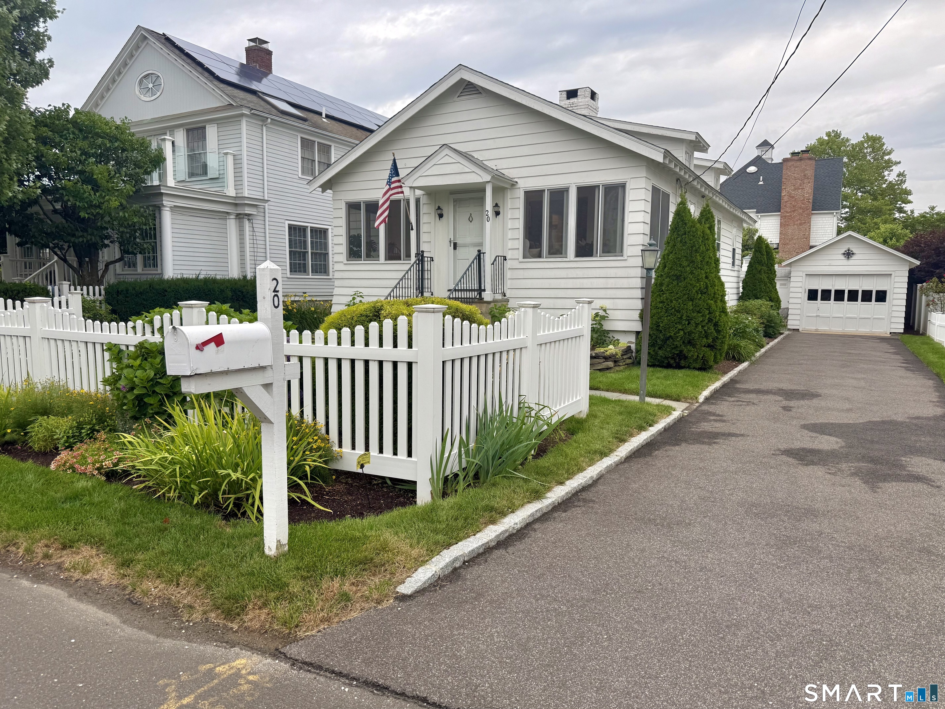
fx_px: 655
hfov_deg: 71.6
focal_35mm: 24
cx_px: 472
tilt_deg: -5.7
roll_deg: -0.6
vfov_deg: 56.8
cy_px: 354
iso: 80
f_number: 1.78
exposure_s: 1/407
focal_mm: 6.76
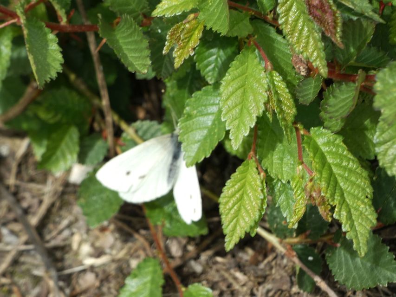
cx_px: 198
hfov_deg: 4.8
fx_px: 4725
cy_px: 148
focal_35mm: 413
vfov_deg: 3.6
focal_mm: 74
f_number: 5.6
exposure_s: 1/80
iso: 80
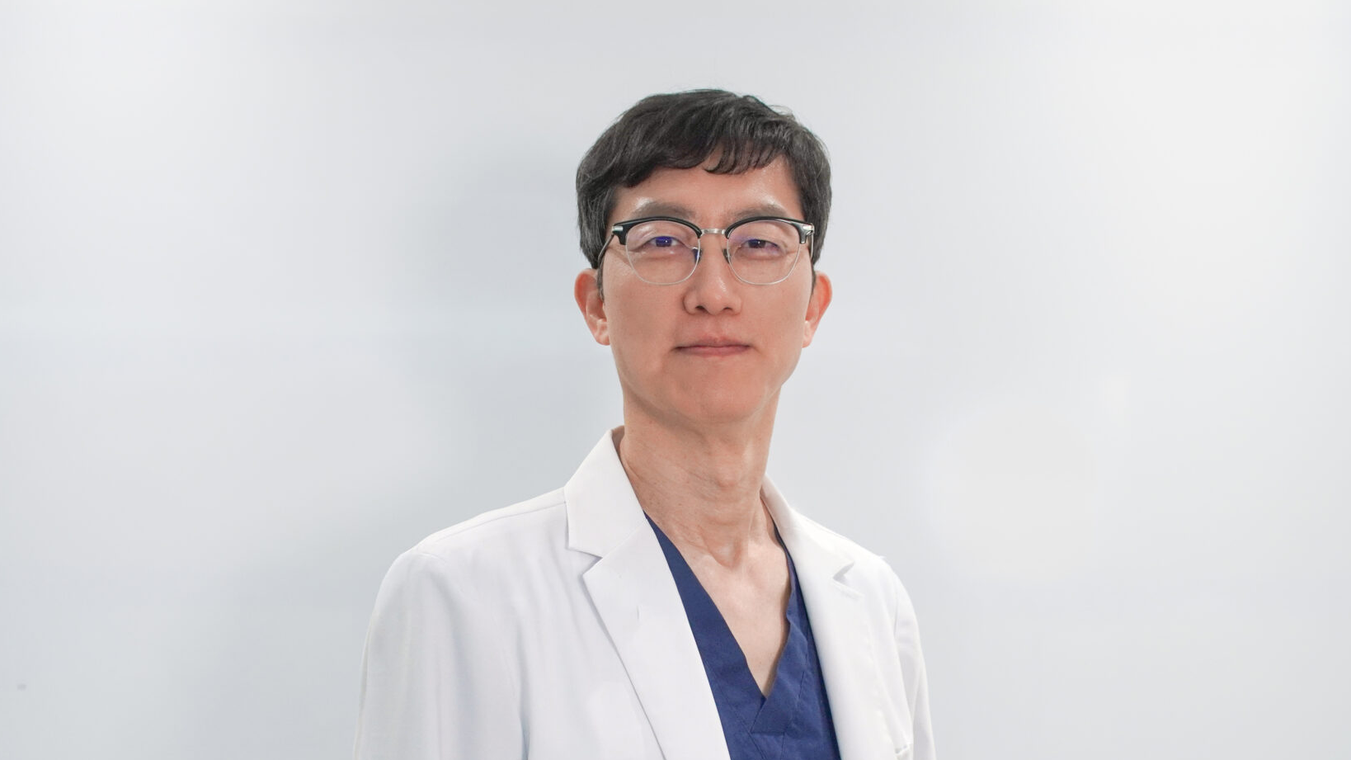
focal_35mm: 38
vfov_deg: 31.0
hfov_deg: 52.8
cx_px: 666
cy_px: 505
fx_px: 1361
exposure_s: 1/160
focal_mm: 18
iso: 640
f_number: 4
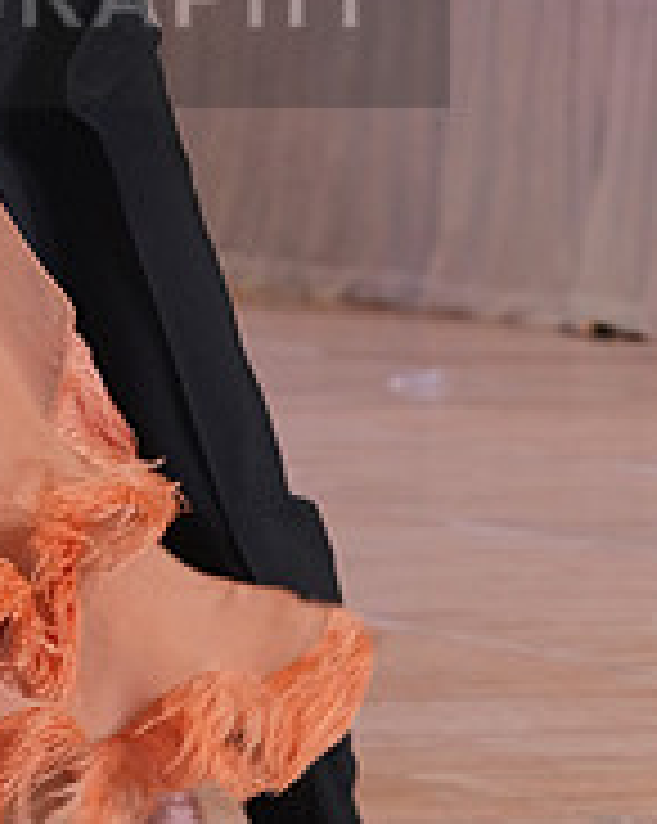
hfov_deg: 4.3
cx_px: -169
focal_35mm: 357
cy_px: -41
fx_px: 8692
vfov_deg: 5.4
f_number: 5.6
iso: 2500
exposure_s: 1/250
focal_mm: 120
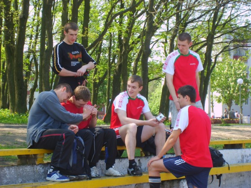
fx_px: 761
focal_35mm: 105
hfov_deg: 18.7
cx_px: 126
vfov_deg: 14.1
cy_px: 94
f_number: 4.9
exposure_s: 1/90
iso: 50
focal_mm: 17.4
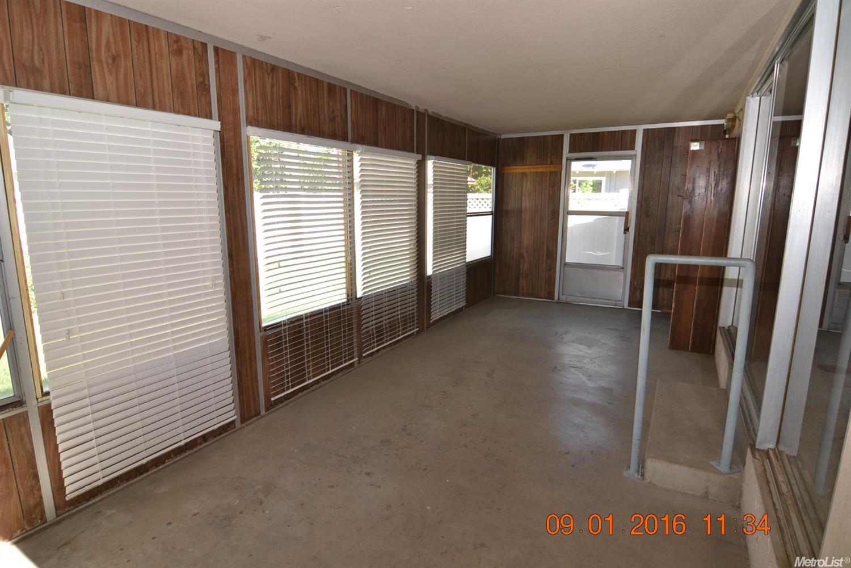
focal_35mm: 18
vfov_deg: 67.4
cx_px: 426
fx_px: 425
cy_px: 284
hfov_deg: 90.0
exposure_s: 1/125
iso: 280
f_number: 5.6
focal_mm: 12
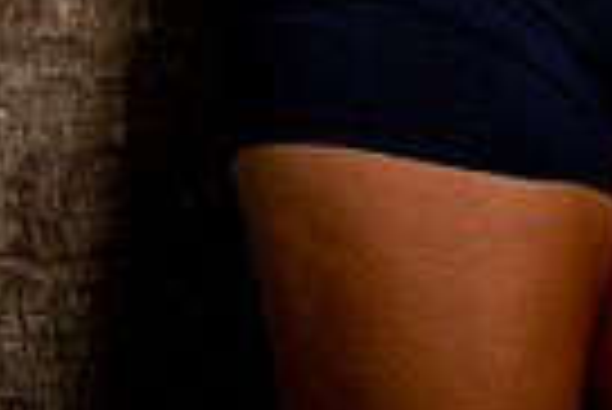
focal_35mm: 232
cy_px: -545
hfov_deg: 8.9
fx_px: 3948
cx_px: 410
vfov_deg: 5.7
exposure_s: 1/800
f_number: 5.6
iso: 100
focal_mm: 70
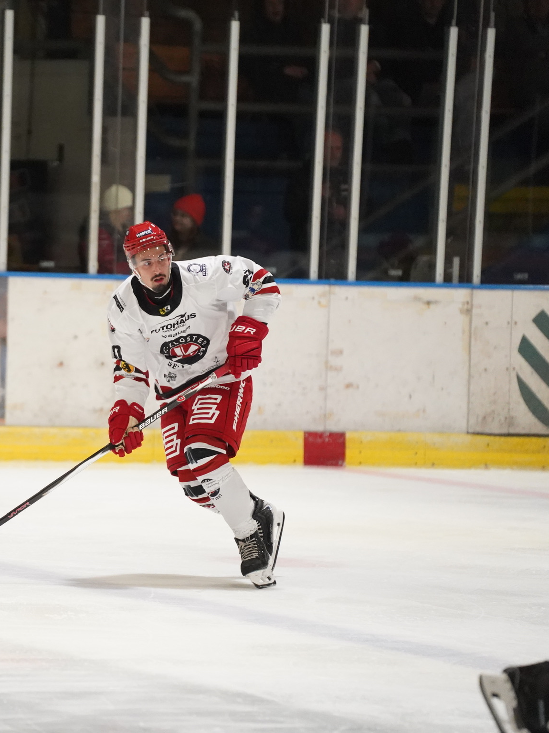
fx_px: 5500
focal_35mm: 260
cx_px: 47
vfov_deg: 7.6
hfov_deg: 5.7
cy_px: 366
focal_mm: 180
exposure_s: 1/1600
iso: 8000
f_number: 2.8
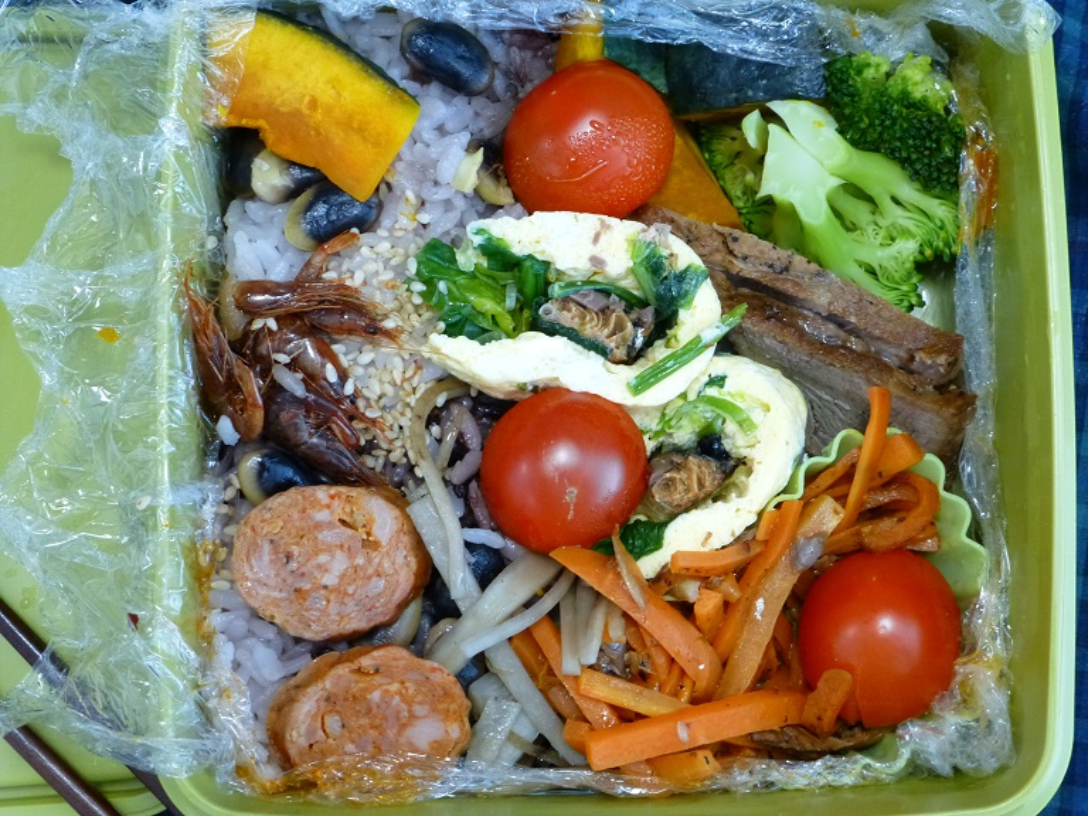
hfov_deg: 31.2
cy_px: 408
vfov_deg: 23.7
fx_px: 1949
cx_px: 544
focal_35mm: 62
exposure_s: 1/13
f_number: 4.8
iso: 400
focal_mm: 11
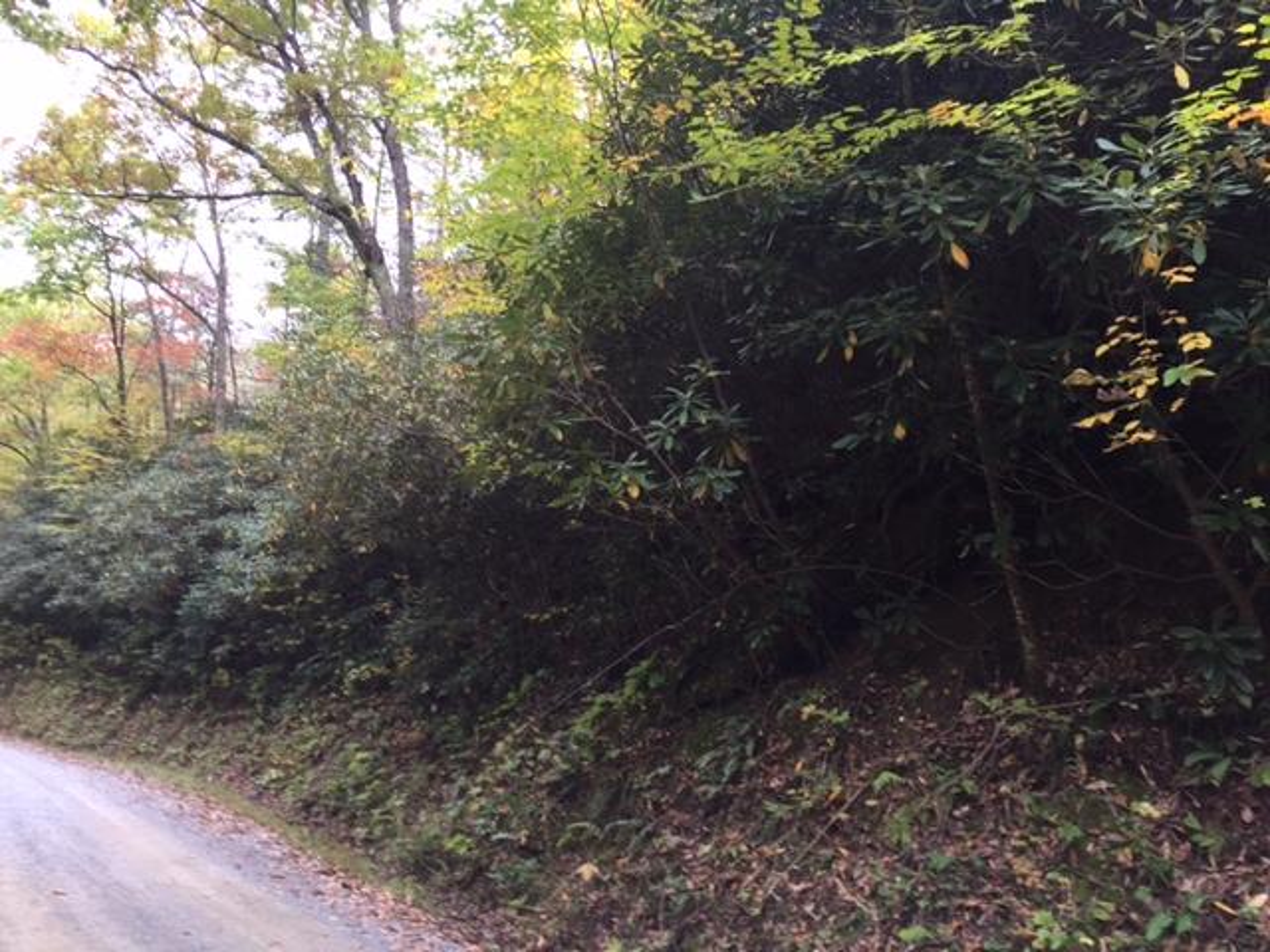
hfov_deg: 61.7
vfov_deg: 48.2
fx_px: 1064
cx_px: 635
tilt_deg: +17.8
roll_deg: -1.2
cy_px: 476
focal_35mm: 29
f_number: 2.2
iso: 40
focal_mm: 4.15
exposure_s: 1/40
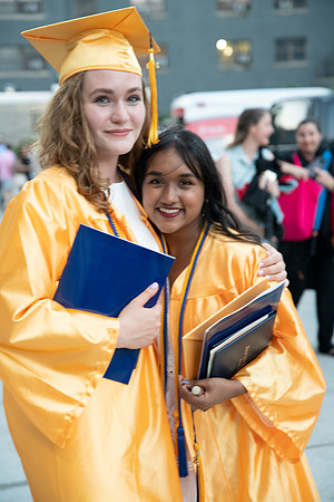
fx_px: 974
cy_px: 251
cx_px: 167
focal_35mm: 70
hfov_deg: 19.5
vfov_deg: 28.8
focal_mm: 70
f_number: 4
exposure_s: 1/80
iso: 2200
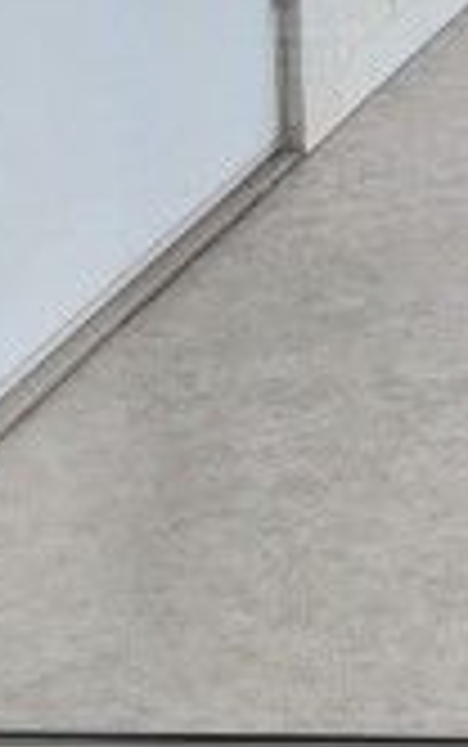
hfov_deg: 11.2
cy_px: -742
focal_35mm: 85
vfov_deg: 17.5
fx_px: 1732
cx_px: 1300
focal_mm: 2.2
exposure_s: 1/212
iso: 50
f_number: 2.2
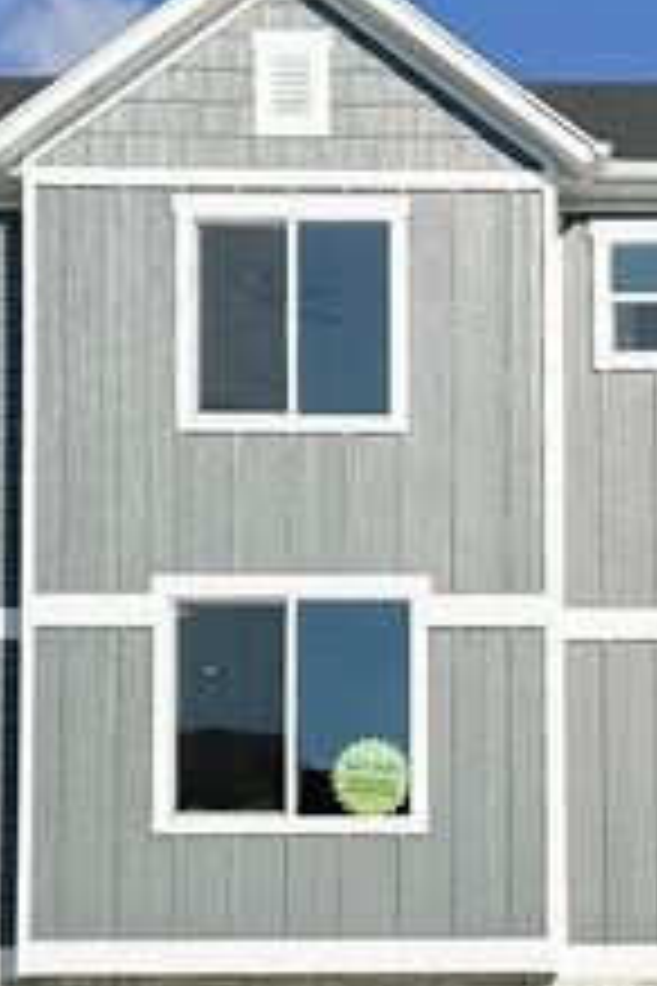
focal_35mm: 57
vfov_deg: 34.6
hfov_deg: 23.7
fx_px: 1560
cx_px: 423
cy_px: 678
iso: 80
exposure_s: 1/13700
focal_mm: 6.86
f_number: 1.8
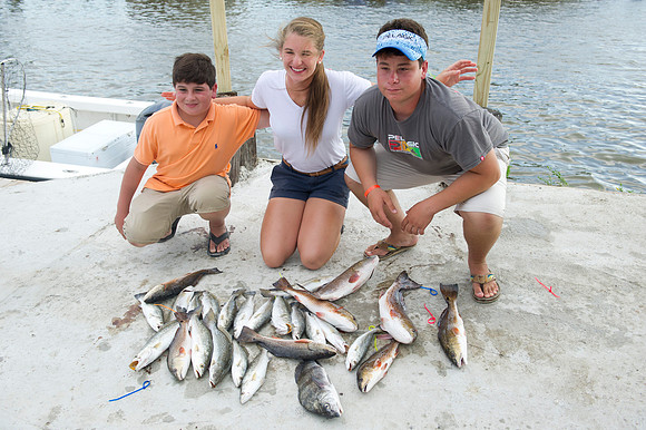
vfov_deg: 41.1
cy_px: 215
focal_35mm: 32
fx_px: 574
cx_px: 323
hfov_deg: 58.7
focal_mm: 32
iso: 200
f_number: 5
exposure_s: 1/200
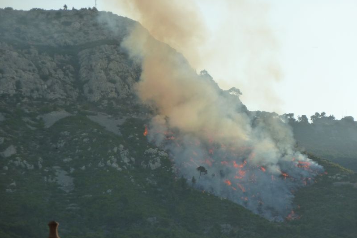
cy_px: 131
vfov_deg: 7.2
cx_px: 178
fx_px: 1884
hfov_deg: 10.8
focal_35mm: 190
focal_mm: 29.9
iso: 125
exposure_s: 1/500
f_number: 4.5
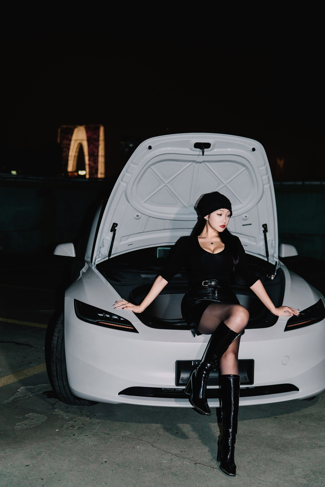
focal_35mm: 50
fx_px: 677
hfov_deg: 27.0
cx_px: 162
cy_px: 244
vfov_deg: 39.6
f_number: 2.2
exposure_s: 1/200
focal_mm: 50
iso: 1600
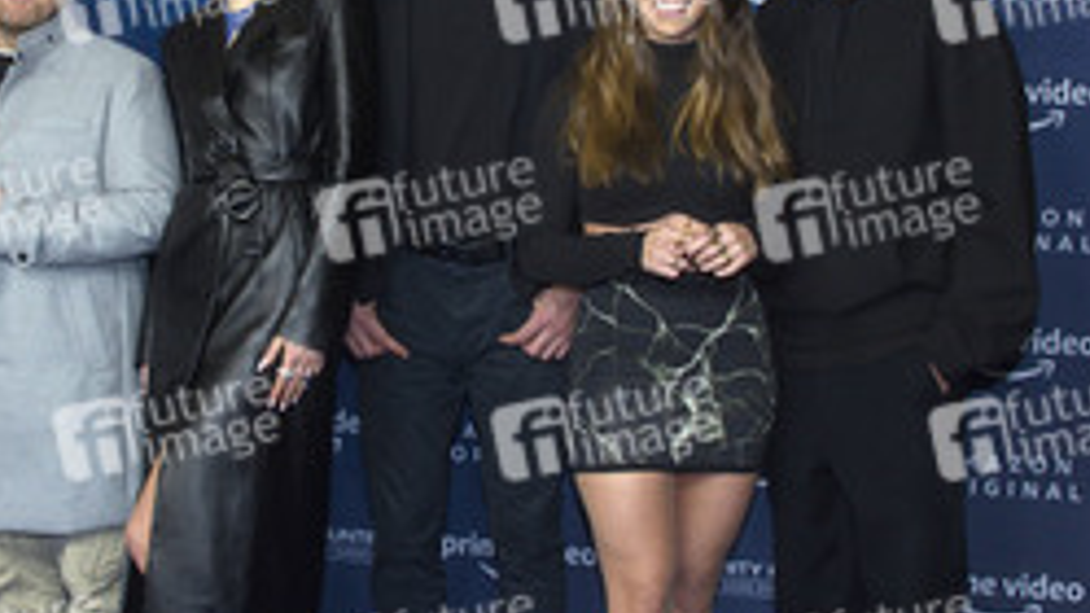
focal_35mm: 53
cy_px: 320
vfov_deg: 22.6
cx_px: 488
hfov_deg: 39.1
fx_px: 1532
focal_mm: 28
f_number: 5.6
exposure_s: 1/200
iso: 1600
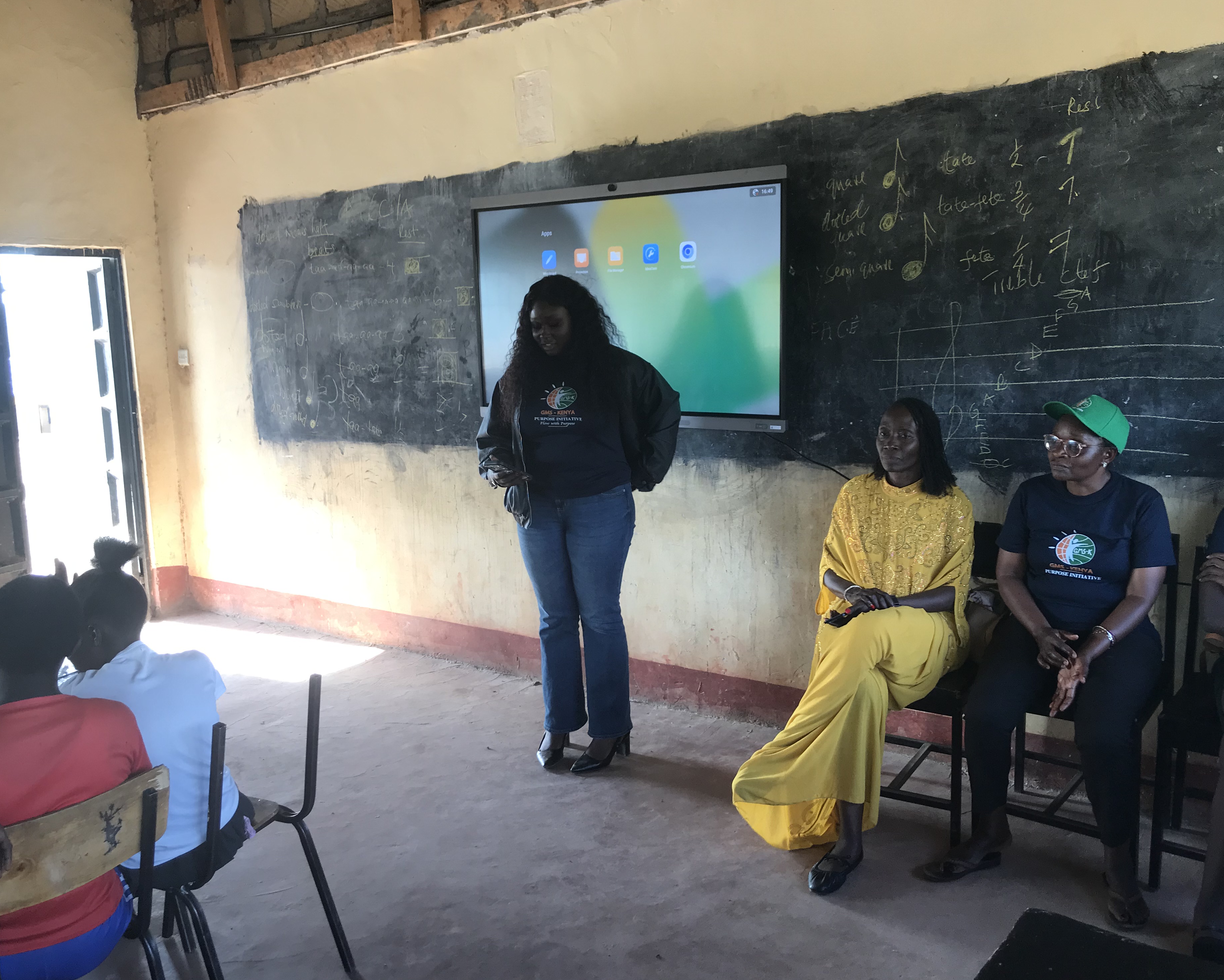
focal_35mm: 30
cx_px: 626
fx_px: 1087
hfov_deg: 58.8
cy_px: 479
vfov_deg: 48.5
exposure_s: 1/50
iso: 25
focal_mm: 3.99
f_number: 1.8
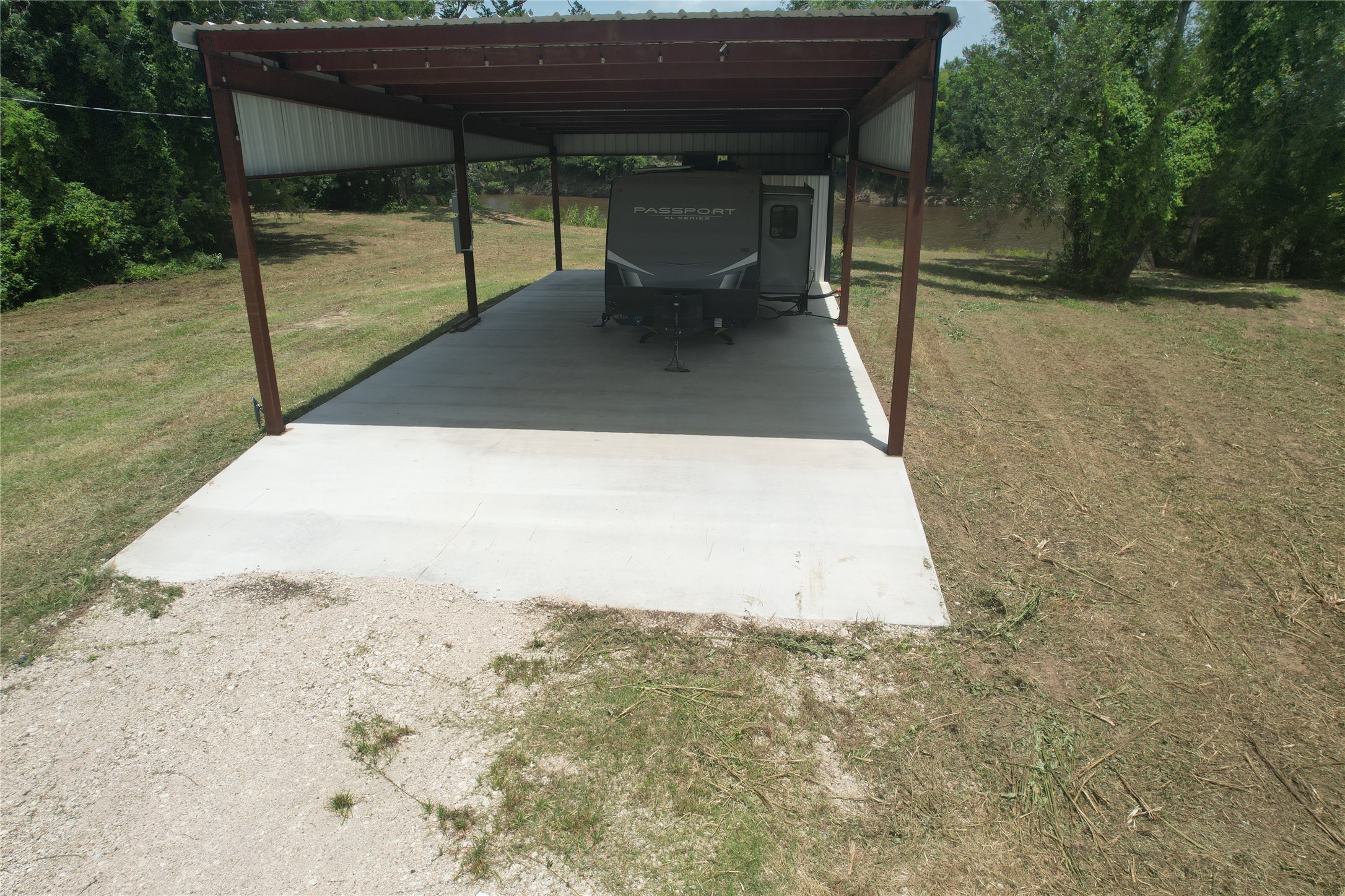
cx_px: 672
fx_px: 822
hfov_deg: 78.6
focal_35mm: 22
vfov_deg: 57.2
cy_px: 448
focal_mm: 8.38
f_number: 2.8
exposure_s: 1/2500
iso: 100
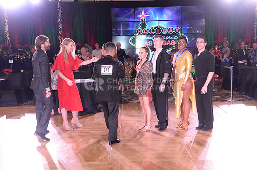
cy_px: 85
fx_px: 328
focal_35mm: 46
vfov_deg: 29.2
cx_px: 128
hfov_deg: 42.8
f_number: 4.5
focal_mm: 46
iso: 3200
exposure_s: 1/250
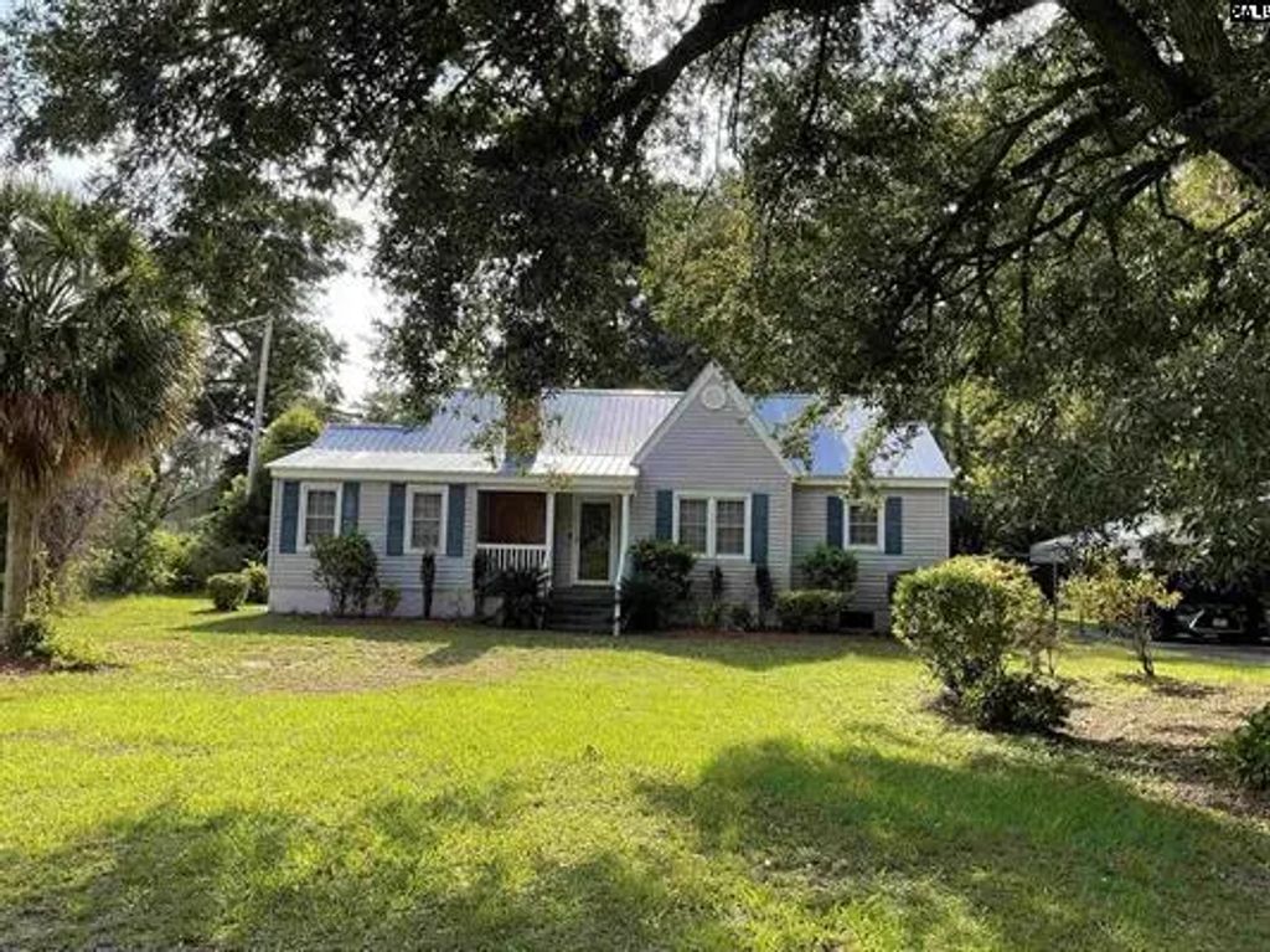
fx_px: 1063
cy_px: 476
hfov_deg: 61.7
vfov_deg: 48.2
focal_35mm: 29
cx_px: 635
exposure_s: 1/568
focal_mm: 3
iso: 16
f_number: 1.8
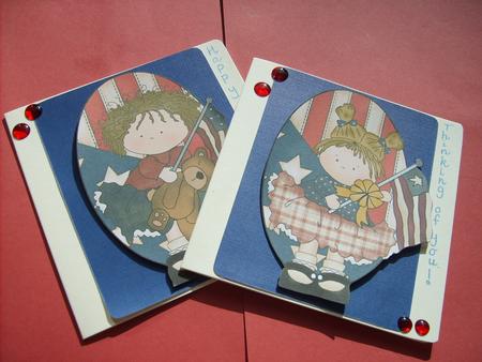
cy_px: 181
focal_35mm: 35
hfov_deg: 52.6
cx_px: 241
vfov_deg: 40.7
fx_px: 488
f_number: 7.1
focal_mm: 5.8
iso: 50
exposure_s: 1/180
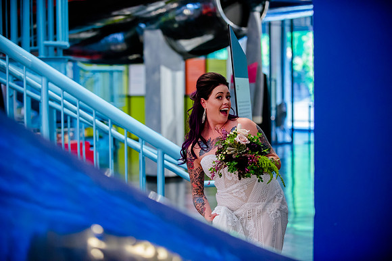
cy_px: 130
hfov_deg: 22.6
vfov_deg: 15.2
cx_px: 196
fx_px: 979
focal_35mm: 90
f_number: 2.8
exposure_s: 1/160
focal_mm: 90
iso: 2500
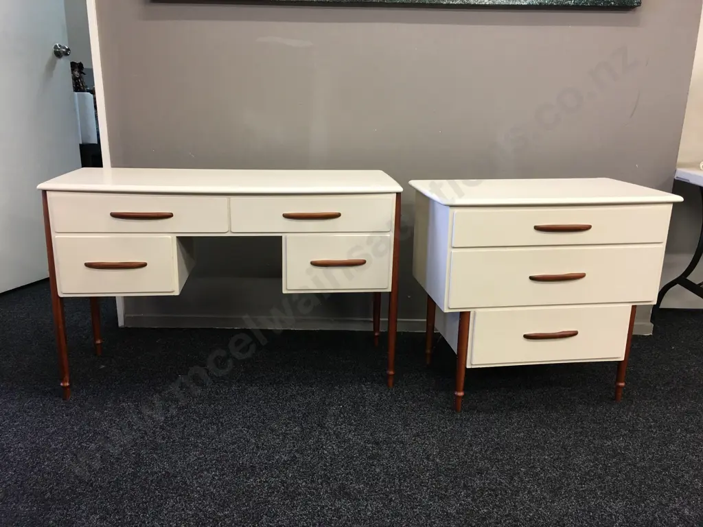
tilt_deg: -14.0
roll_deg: -1.5
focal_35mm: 29
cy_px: 264
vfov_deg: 48.2
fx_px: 589
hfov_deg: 61.7
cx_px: 352
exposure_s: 1/15
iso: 40
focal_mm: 4.15
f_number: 2.2
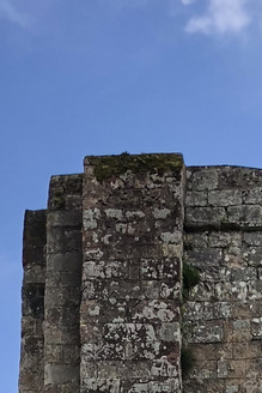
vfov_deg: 12.0
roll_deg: +0.0
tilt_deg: +7.6
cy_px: 899
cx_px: 226
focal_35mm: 142
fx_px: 1548
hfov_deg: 9.6
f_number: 1.8
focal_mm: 4
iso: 20
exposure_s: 1/813
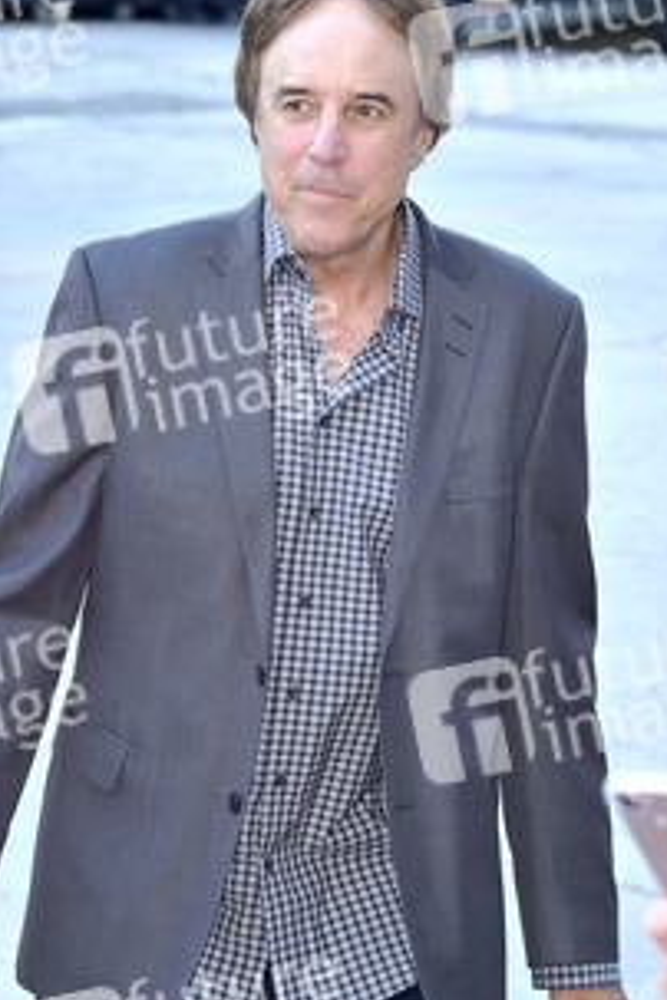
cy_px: 541
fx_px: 4474
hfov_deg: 8.5
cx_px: 279
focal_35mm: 161
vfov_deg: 12.8
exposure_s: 1/200
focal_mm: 122
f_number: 7.1
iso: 400
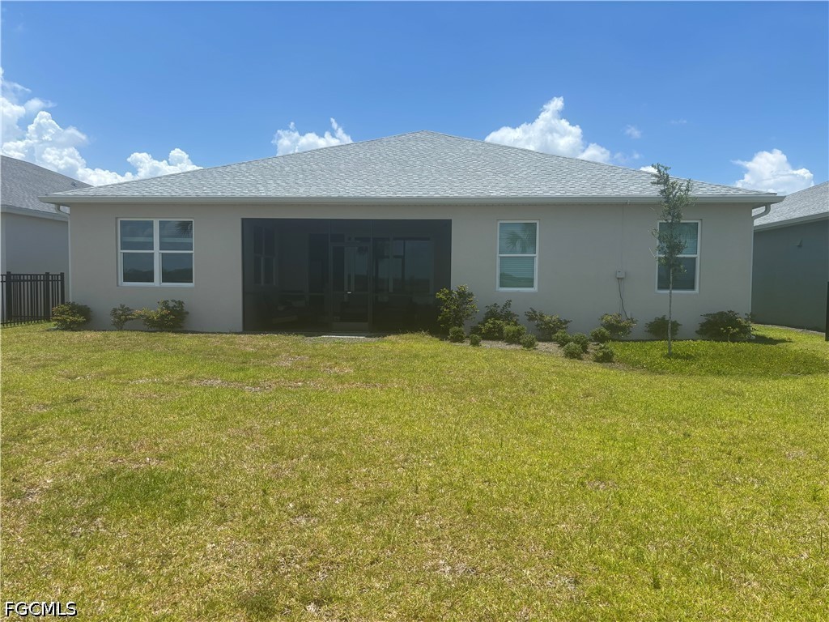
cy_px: 311
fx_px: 623
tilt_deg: -1.8
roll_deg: -0.8
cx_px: 414
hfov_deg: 67.3
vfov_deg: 53.1
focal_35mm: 26
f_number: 1.6
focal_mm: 5.96
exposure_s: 1/3650
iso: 50
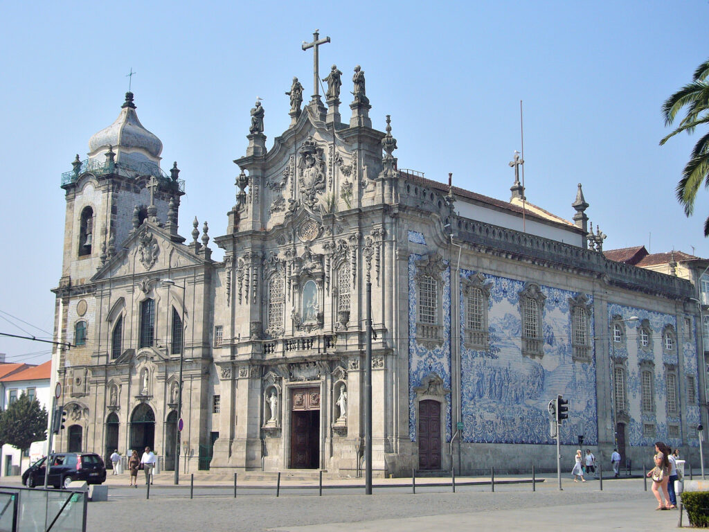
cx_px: 354
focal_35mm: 49
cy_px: 266
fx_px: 1004
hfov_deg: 38.9
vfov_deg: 29.7
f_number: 7.1
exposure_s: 1/320
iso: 80
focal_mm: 8.1
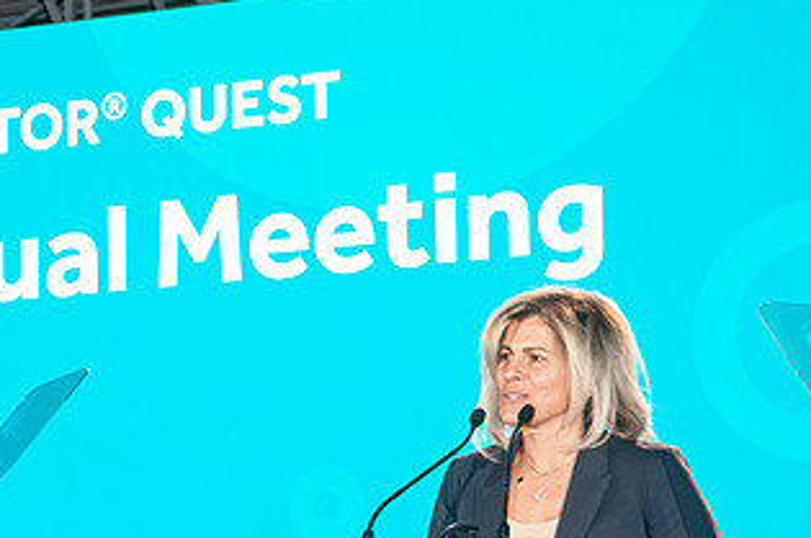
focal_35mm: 152
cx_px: 85
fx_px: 3419
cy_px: 421
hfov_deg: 13.4
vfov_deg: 9.0
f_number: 5
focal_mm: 55
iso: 1600
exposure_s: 1/250
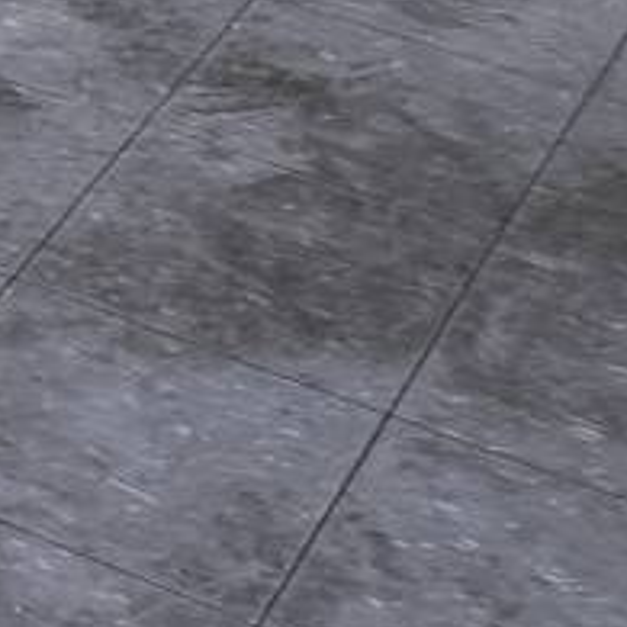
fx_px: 3217
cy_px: -1064
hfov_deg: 9.6
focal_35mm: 157
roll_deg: +1.6
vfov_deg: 9.4
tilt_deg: -11.0
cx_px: -961
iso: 100
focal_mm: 6.76
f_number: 1.78
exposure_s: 1/120
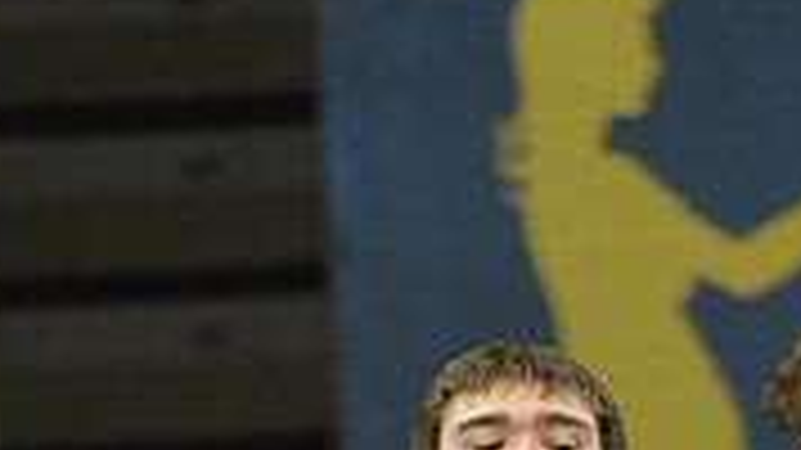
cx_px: 639
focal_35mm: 531
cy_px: 981
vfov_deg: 2.3
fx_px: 11275
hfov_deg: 4.1
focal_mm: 200
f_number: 3.2
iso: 5000
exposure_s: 1/200
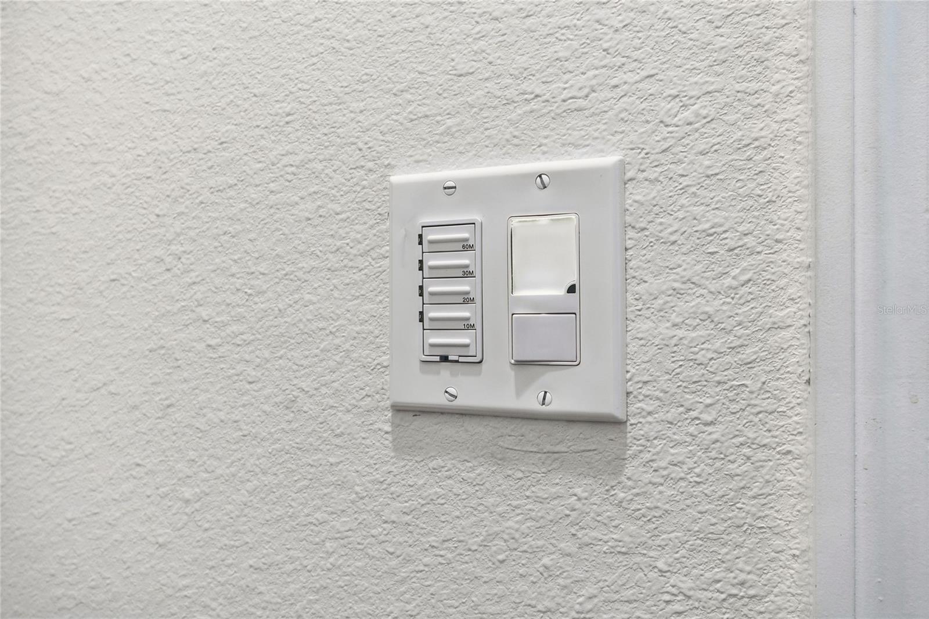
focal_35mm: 30
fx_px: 774
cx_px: 464
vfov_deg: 43.6
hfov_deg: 61.9
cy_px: 310
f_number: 7.1
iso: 100
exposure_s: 1/2
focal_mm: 20
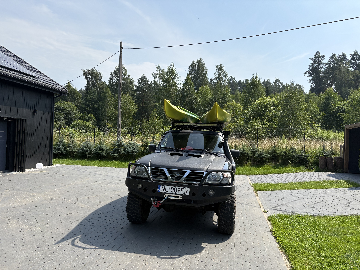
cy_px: 135
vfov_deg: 53.1
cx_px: 180
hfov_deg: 67.3
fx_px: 270
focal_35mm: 26
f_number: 1.6
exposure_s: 1/3623
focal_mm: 5.96
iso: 50
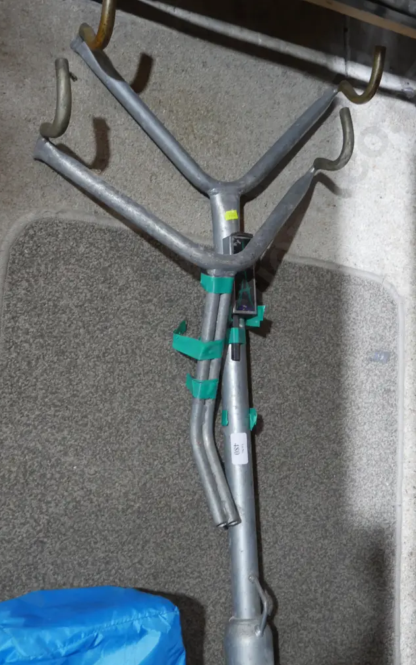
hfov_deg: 29.8
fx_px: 780
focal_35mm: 43
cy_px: 336
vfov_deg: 46.2
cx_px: 226
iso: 1250
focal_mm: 20
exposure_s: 1/60
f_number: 4.5
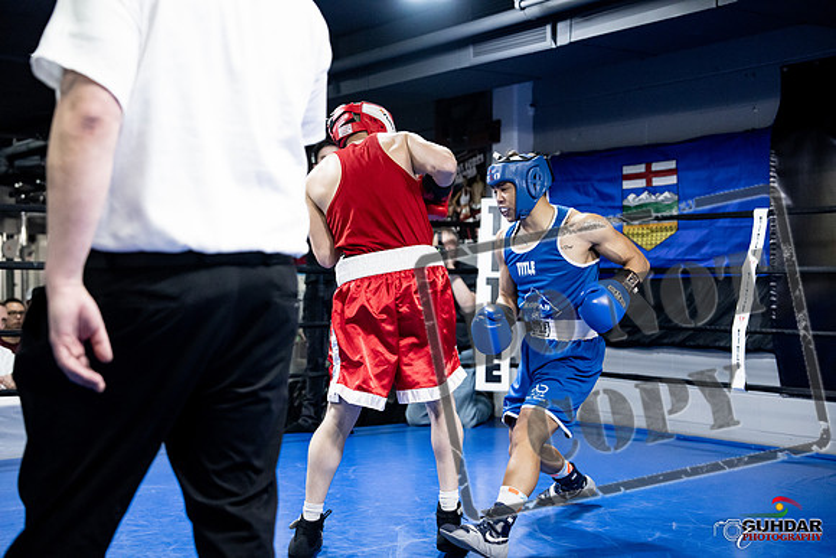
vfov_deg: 26.0
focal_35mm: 52
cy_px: 279
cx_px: 418
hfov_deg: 38.2
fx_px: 1208
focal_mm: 52
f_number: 2.8
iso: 8000
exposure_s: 1/1000
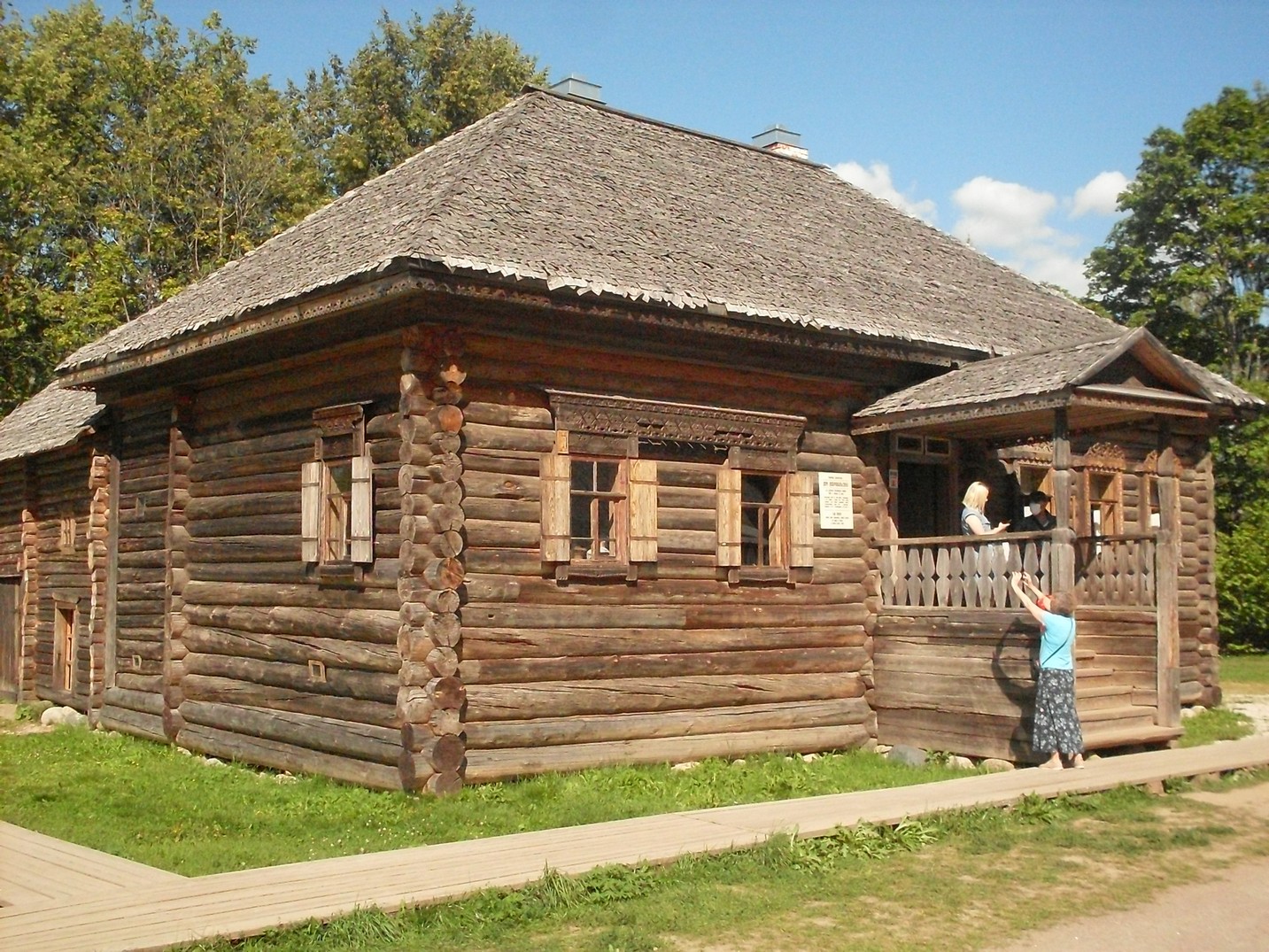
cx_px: 634
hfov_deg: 49.0
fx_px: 1393
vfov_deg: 37.7
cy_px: 476
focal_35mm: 38
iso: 400
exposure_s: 1/750
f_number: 8.4
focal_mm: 6.3
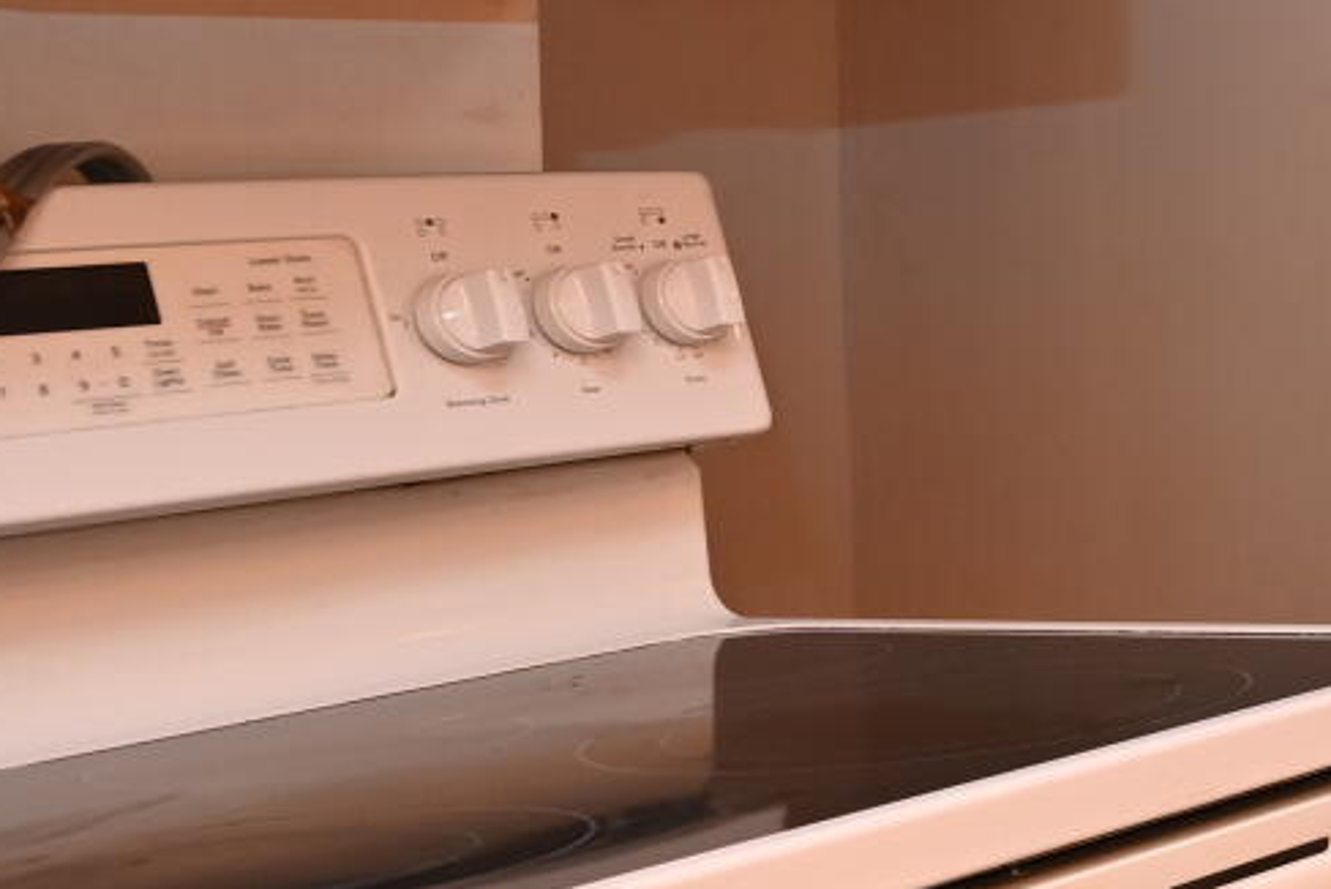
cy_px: 172
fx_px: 3181
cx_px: 3246
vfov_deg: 15.8
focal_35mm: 86
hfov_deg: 14.5
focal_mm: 14
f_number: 4
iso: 220
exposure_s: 1/60
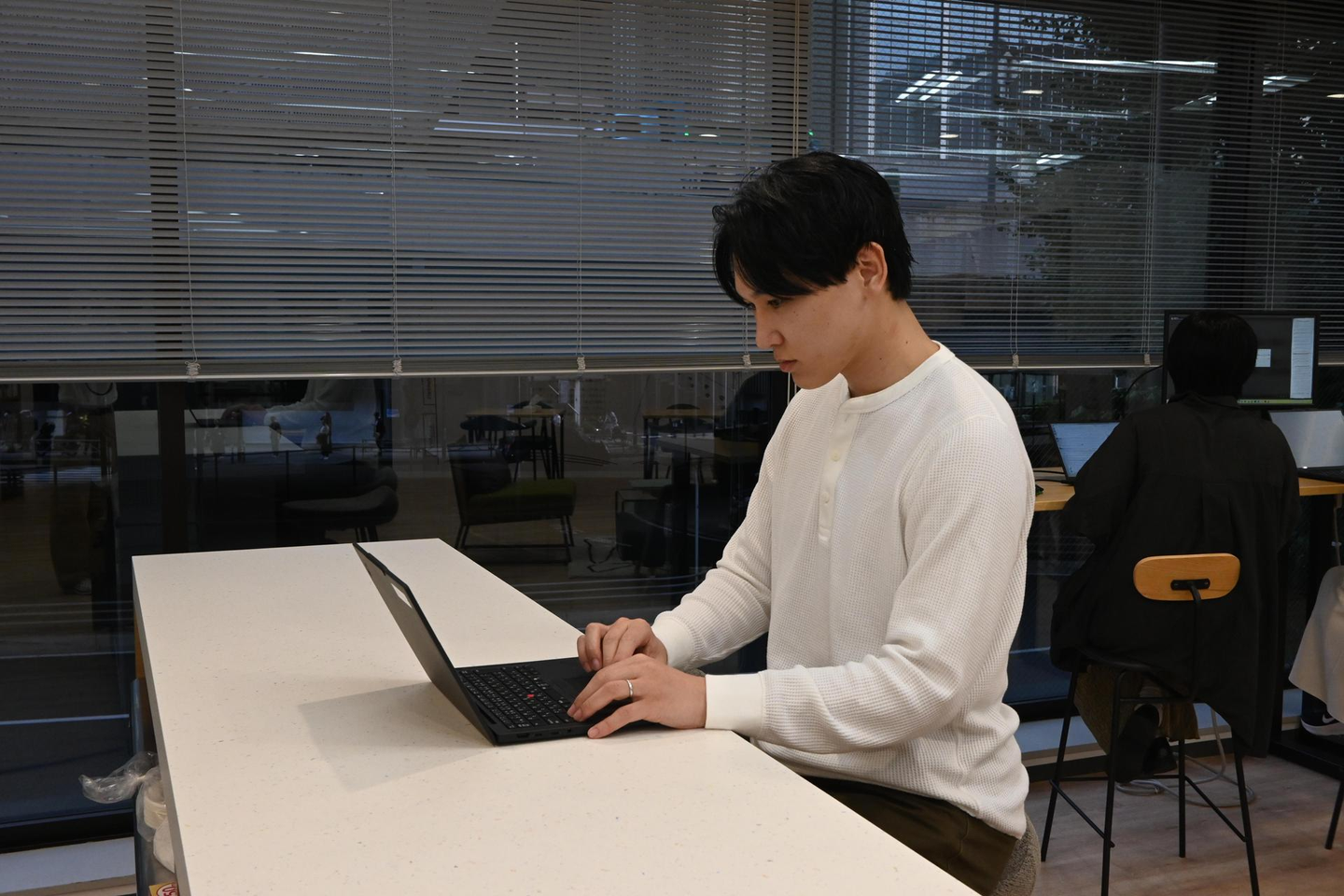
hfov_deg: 53.1
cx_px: 672
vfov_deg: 36.9
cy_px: 448
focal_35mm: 36
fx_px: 1344
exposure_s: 1/200
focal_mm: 24
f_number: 7.1
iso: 1250
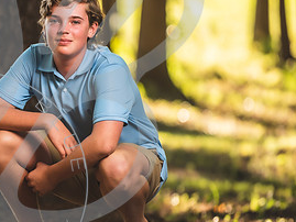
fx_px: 3550
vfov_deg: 3.6
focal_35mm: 415
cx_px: 30
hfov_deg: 4.8
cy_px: 92
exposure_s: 1/200
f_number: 2.8
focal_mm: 200
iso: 100
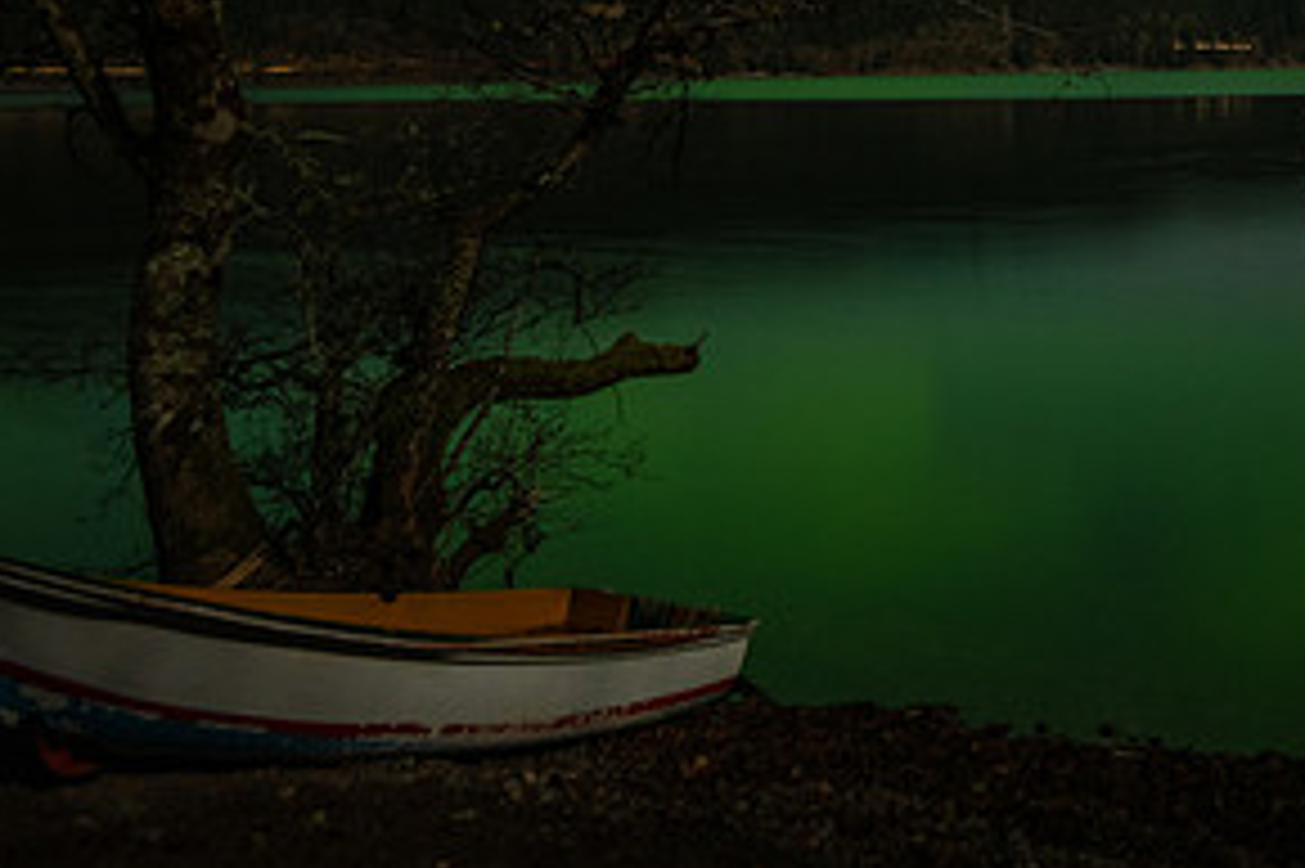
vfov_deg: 21.2
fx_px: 2246
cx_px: 1125
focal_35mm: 62
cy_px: 20
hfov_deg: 31.2
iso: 1600
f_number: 4.5
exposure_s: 8
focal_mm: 31
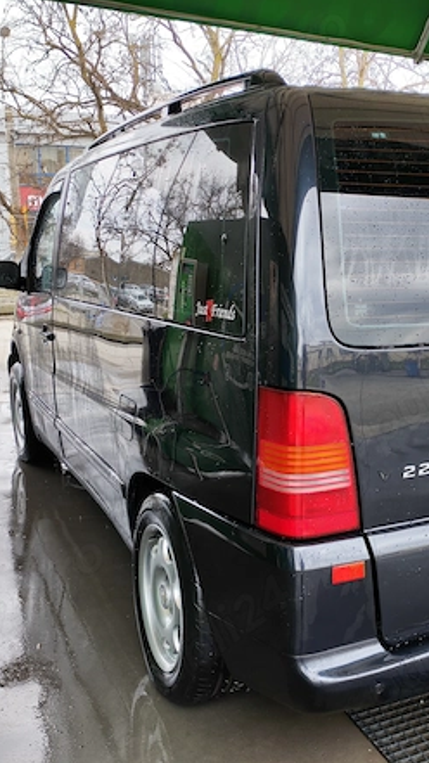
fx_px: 809
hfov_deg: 28.9
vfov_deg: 50.5
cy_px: 379
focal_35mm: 40
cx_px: 356
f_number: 1.9
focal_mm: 6.12
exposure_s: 1/100
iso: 66
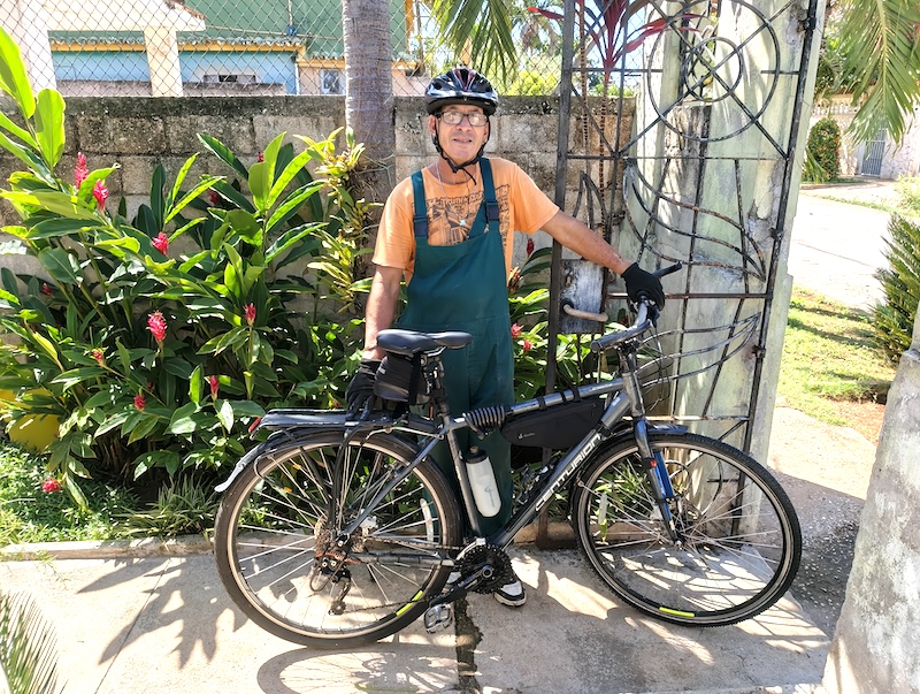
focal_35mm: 23
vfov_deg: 59.0
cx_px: 460
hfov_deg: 73.8
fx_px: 612
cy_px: 347
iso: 50
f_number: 1.8
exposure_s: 1/273
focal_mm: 5.56
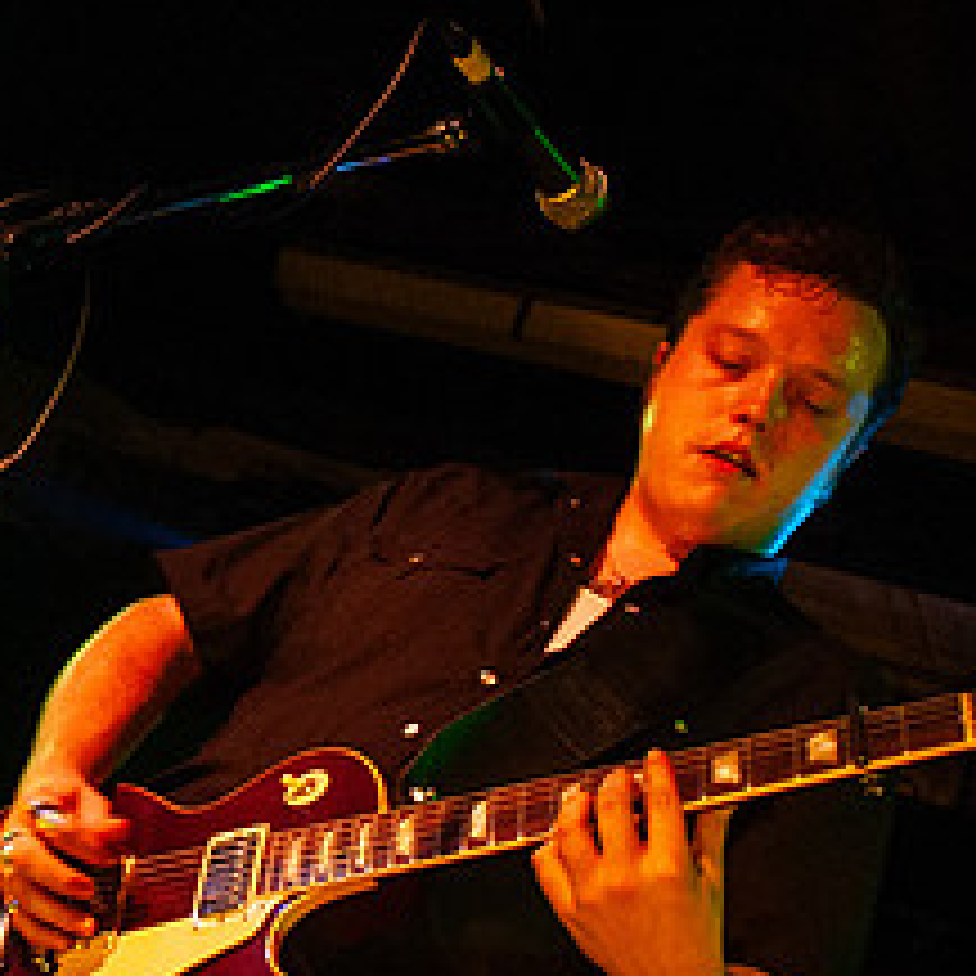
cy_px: 526
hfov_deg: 24.2
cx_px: -13
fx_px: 2169
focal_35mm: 68
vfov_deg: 25.4
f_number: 2.8
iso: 800
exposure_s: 1/60
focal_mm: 20
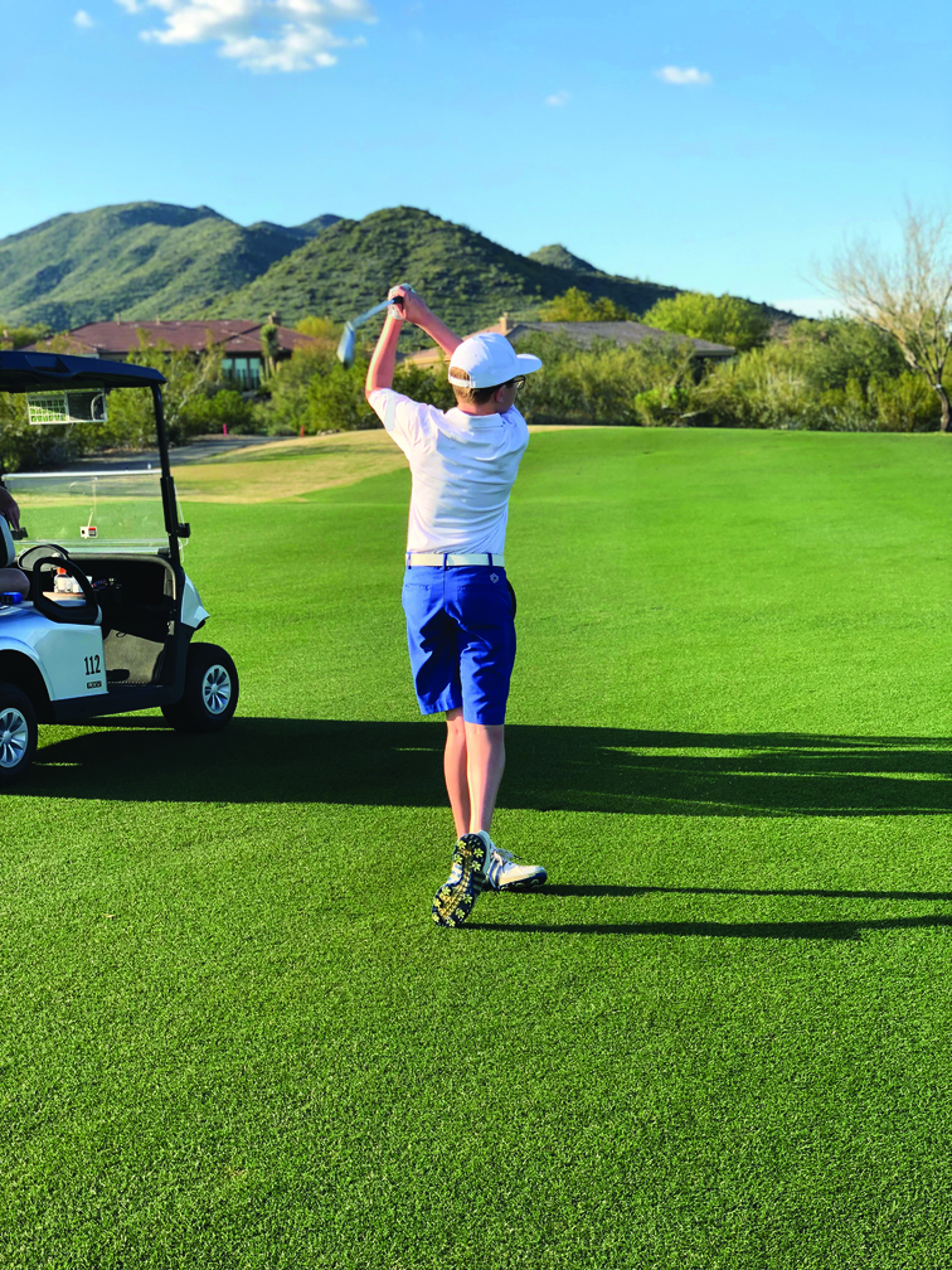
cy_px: 635
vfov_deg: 36.8
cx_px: 476
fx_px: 1907
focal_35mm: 52
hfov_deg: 28.0
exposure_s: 1/379
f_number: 2.4
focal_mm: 6
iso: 16
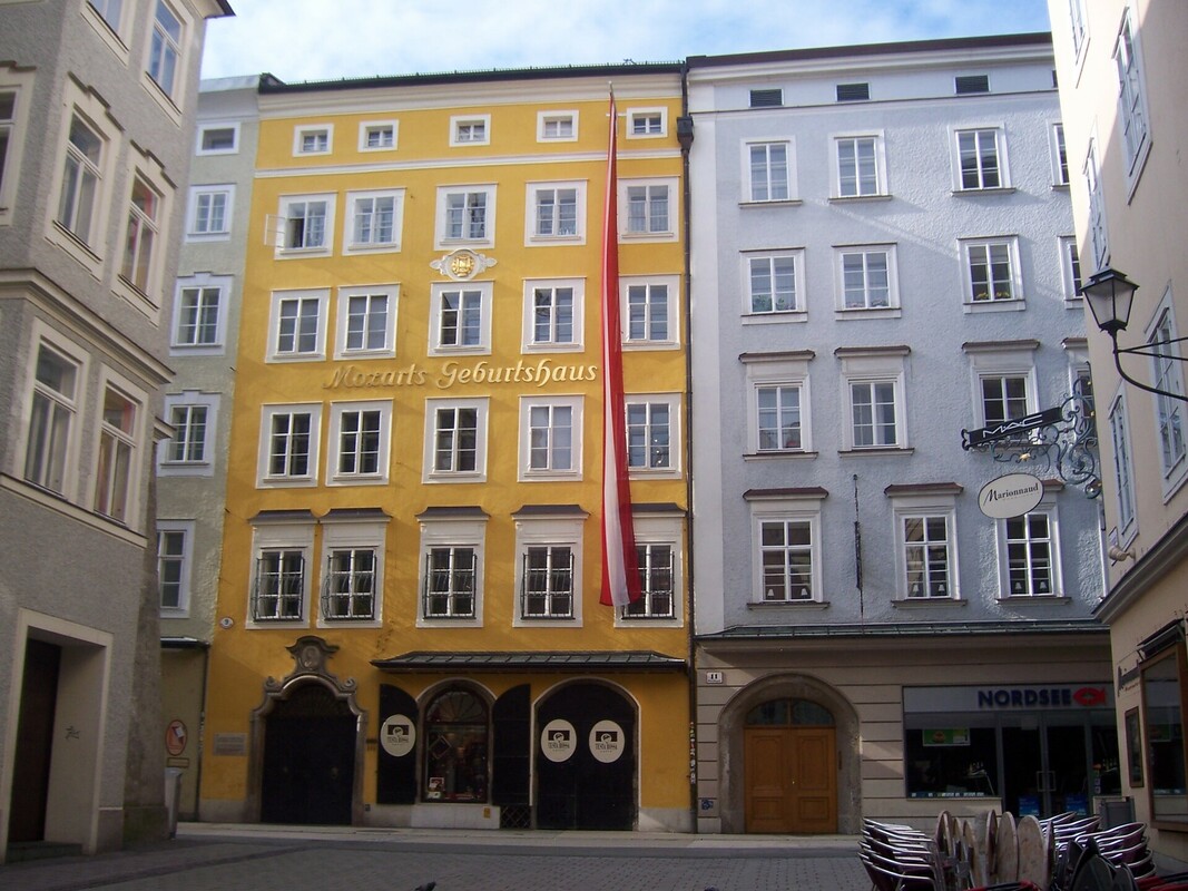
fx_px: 1235
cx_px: 594
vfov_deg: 39.6
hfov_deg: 51.4
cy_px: 446
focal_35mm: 36
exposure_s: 1/640
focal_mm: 6.2
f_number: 2.8
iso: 80
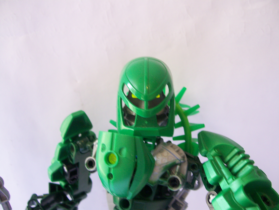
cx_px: 140
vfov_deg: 39.7
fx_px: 290
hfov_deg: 51.4
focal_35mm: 36
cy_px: 105
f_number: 2.7
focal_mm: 6
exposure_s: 1/32
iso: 131
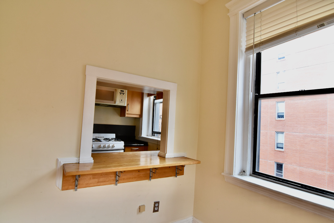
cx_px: 167
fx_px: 181
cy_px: 112
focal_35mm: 20
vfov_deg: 63.2
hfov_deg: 85.4
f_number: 4.5
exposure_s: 1/80
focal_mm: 13
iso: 800
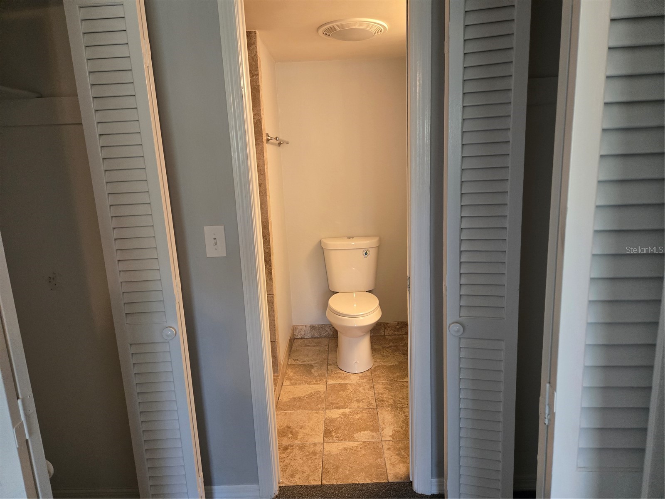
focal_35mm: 23
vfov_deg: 58.9
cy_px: 250
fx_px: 442
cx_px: 332
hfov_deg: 73.9
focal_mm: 5.4
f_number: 1.8
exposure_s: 1/120
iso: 640
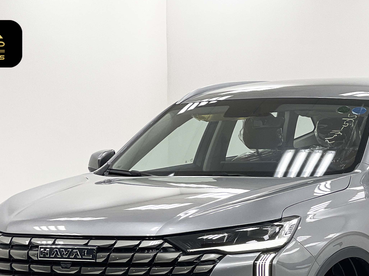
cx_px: 259
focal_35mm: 151
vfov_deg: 9.8
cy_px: 266
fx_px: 1610
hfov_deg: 13.1
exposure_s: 1/120
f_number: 2.8
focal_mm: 9
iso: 50
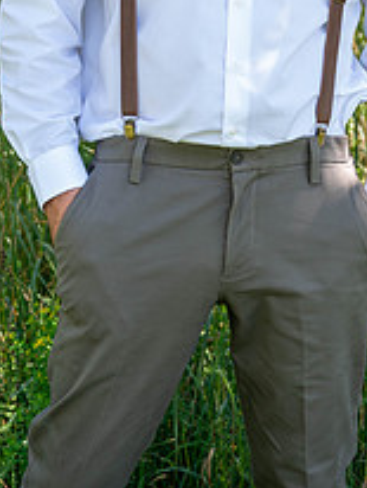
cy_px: -38
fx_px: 1213
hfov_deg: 17.2
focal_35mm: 86
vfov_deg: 21.6
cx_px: 193
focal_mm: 41
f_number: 4
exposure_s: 1/250
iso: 320
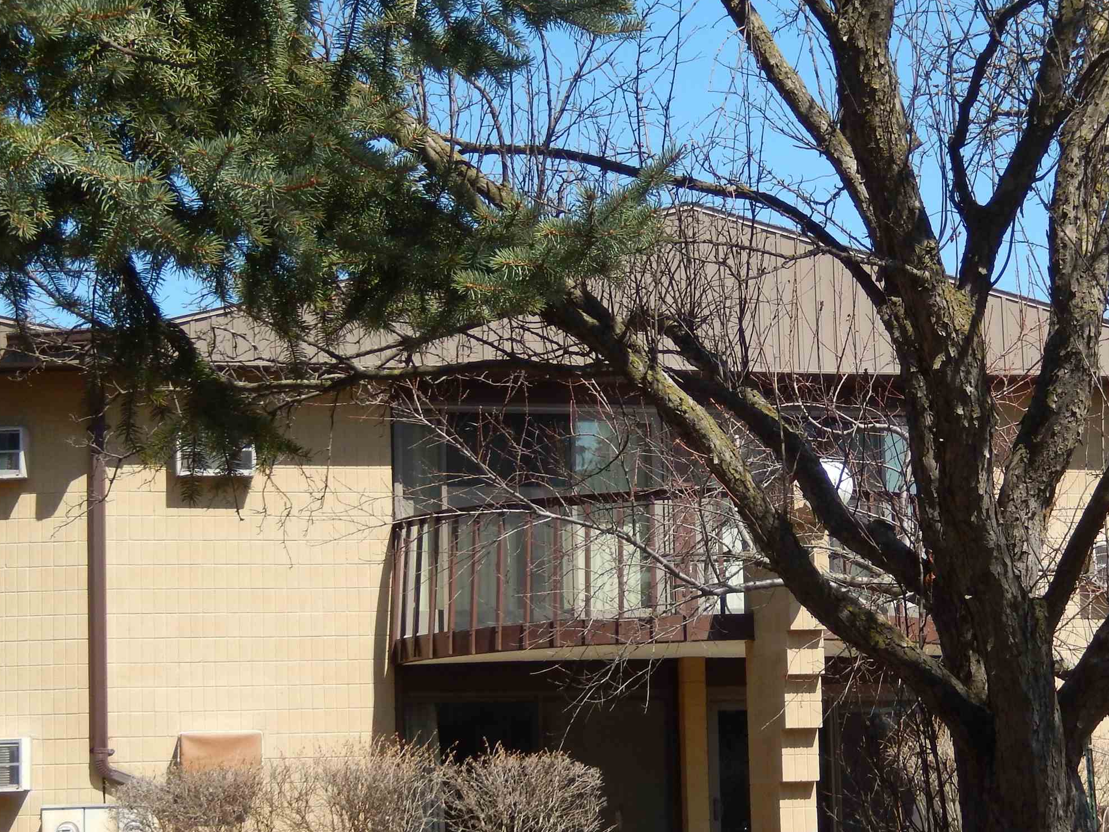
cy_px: 470
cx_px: 771
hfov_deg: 21.7
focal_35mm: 90
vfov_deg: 16.4
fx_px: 2883
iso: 125
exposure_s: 1/500
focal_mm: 10.4
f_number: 4.6
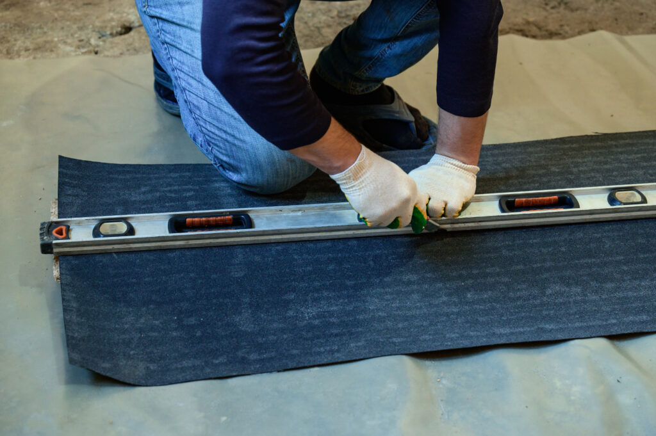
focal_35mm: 70
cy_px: 218
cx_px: 328
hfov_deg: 28.9
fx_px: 1274
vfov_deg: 19.4
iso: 800
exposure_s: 1/80
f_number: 4
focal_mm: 70
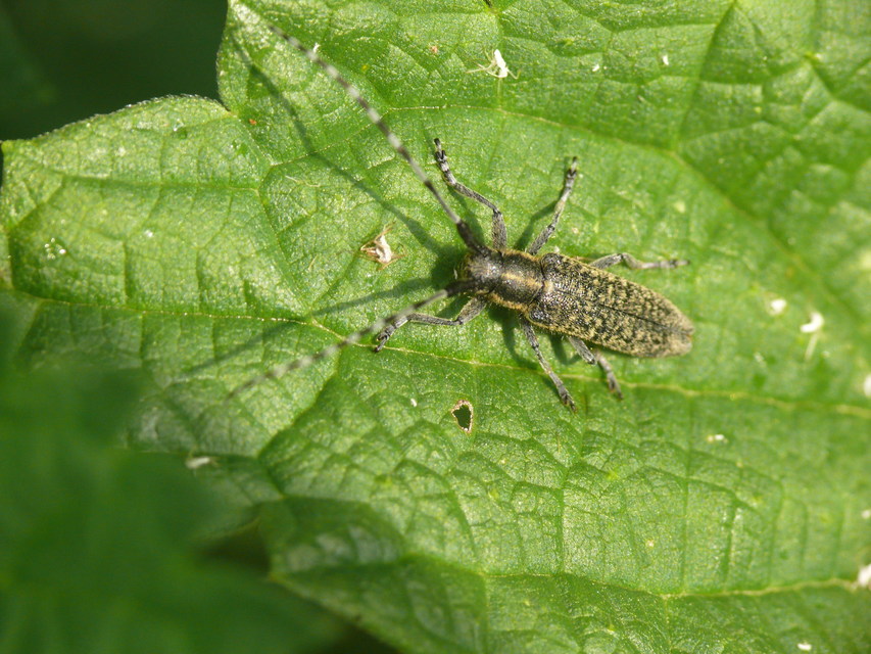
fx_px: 5234
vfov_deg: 7.1
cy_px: 327
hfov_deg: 9.5
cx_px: 436
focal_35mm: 208
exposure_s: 1/400
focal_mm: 44
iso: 200
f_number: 5.6
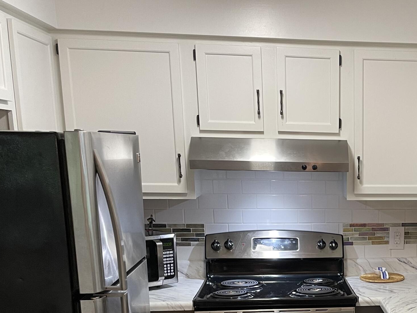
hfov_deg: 34.2
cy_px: 300
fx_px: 638
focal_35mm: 53
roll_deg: -0.6
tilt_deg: -13.5
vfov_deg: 26.3
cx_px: 376
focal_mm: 4.2
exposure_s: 1/60
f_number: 1.6
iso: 100
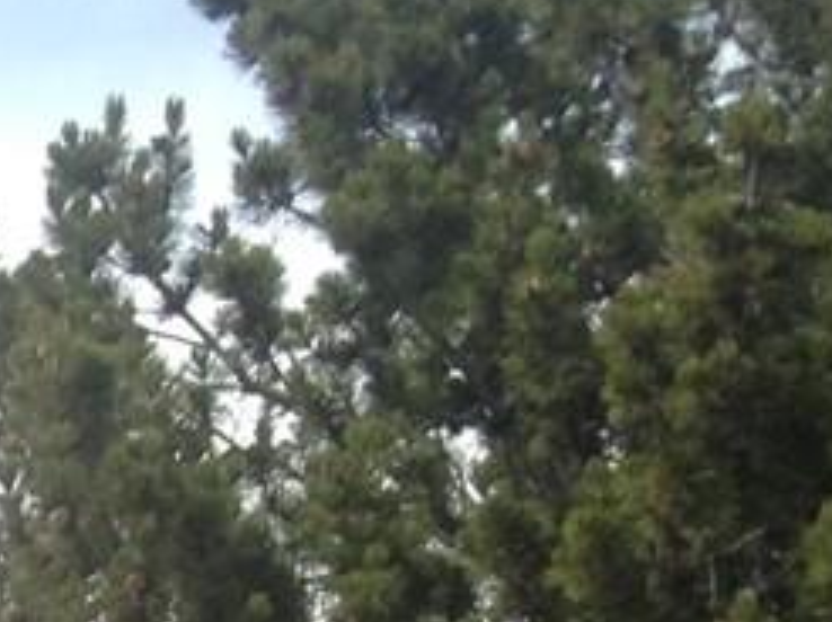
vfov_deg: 6.1
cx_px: -1262
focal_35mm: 228
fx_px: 5475
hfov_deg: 8.0
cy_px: 1683
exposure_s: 1/800
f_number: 2.4
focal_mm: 4.28
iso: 50
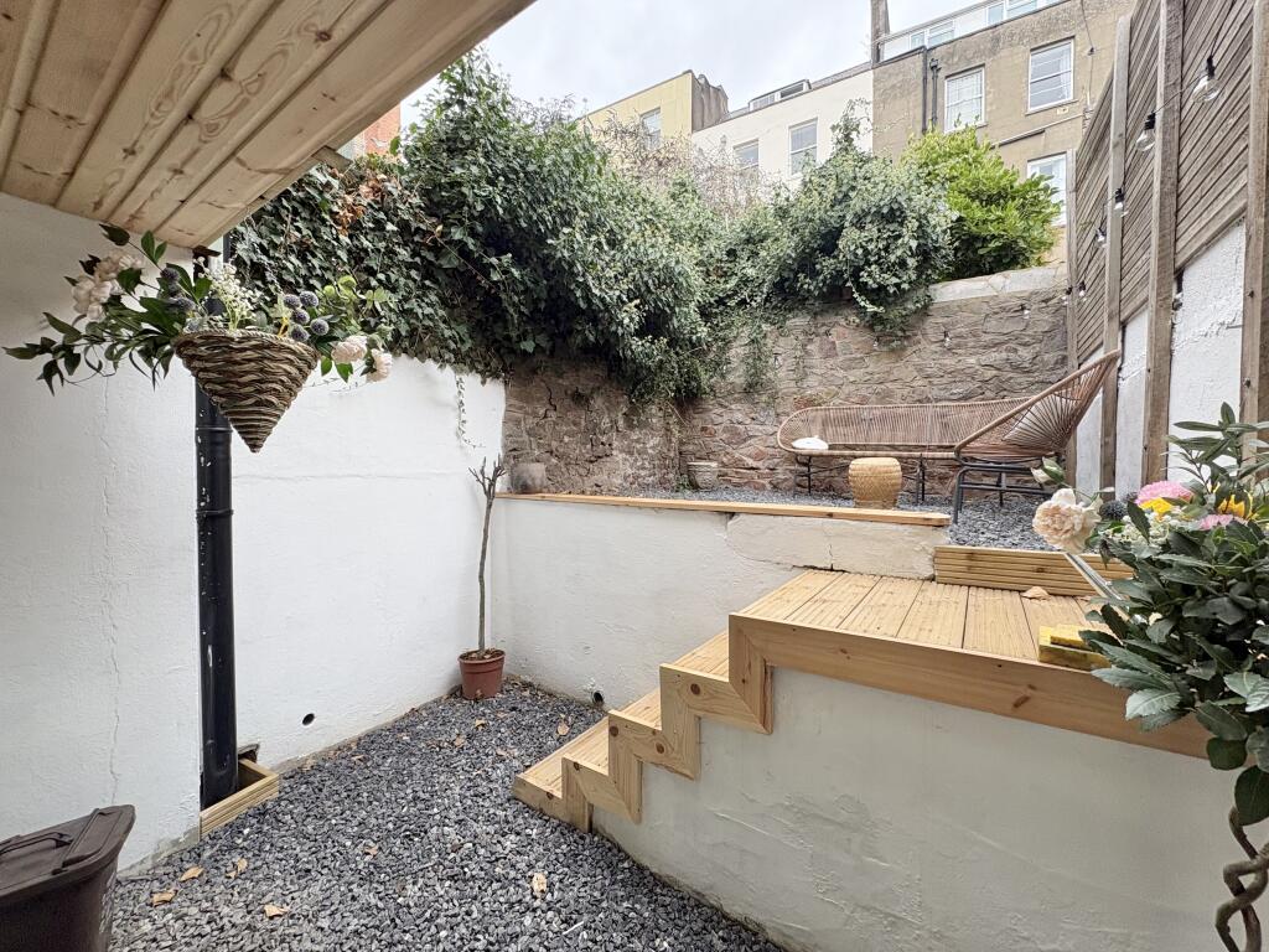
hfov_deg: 102.1
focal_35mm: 14
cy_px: 476
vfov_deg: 85.7
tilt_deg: +0.4
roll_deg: +0.0
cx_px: 634
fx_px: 513
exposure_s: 1/99
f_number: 2.2
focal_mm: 2.22
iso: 80
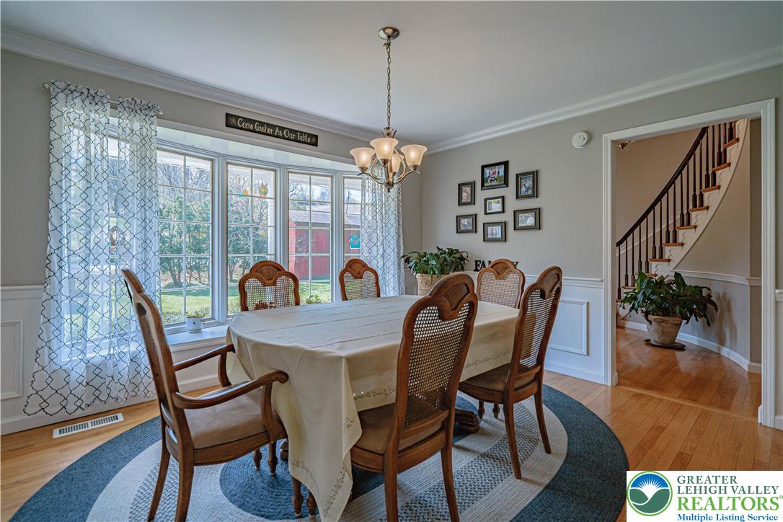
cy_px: 261
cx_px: 392
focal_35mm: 16
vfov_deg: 73.7
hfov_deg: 96.7
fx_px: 348
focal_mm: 16
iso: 1250
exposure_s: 1/4000
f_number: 4
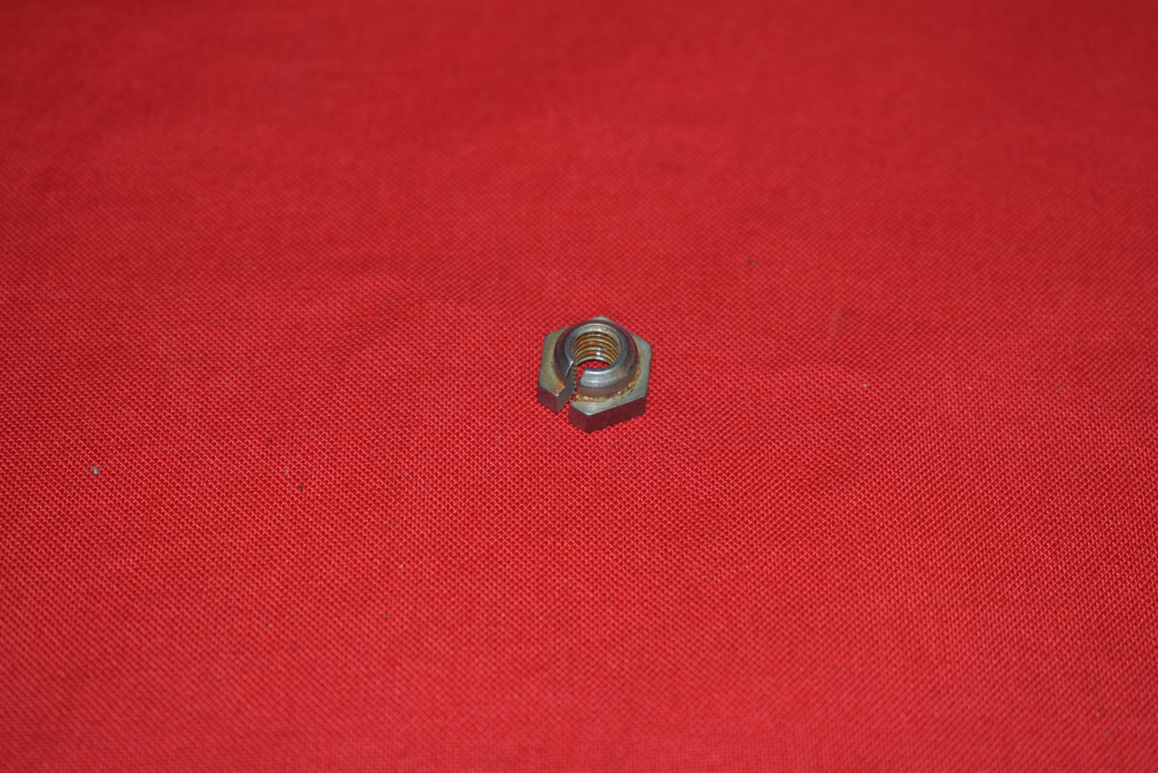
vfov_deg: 16.6
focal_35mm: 82
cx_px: 579
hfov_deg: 24.6
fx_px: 2654
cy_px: 386
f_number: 5.6
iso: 160
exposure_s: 1/25
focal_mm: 55
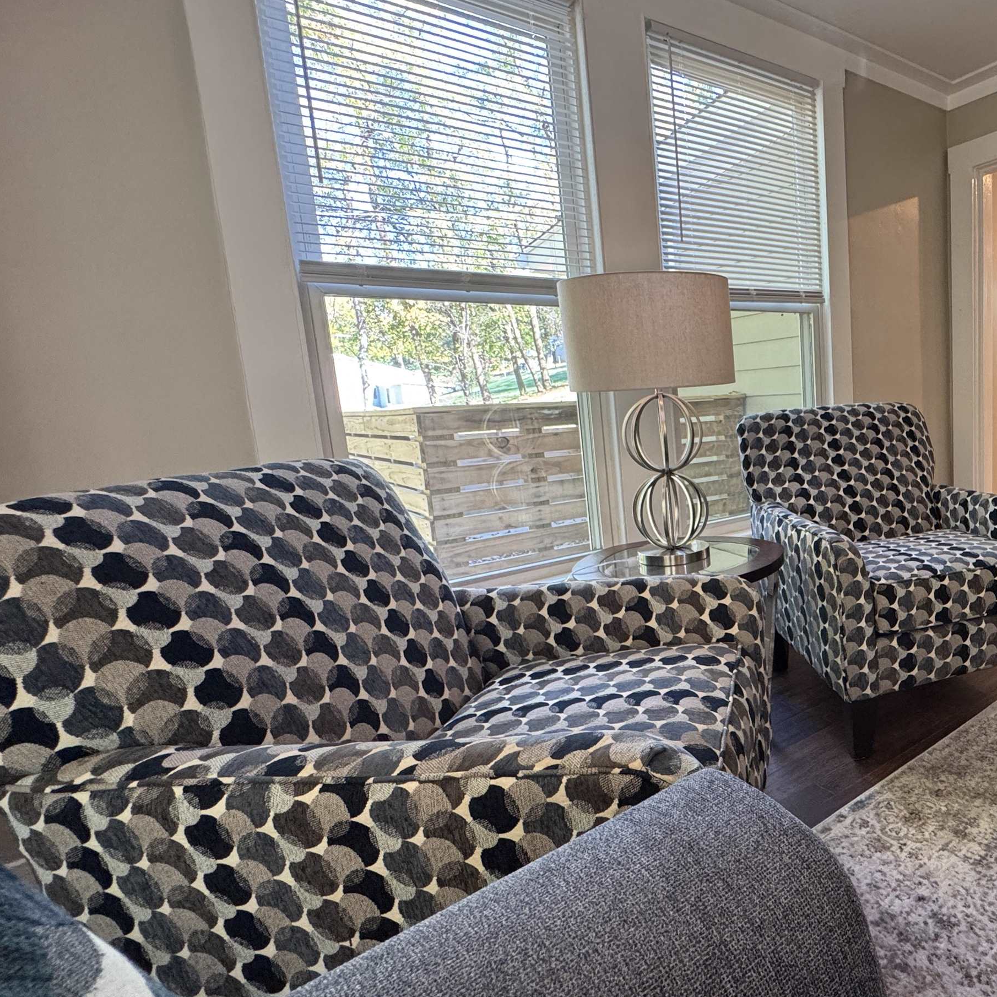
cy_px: 501
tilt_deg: -9.1
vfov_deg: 72.1
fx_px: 684
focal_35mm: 21
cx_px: 791
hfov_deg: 65.9
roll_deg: +2.5
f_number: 2.2
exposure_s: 1/60
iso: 250
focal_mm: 2.22
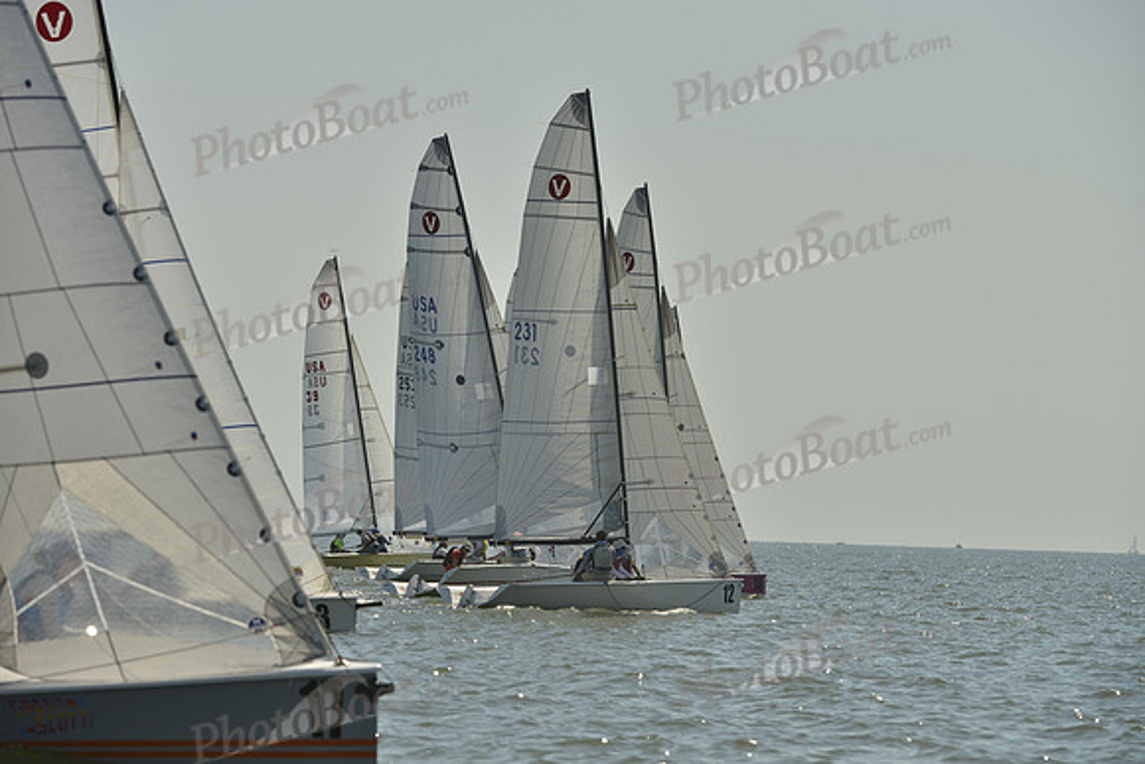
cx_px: 572
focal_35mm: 220
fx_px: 6999
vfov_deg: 6.2
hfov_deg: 9.4
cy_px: 382
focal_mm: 220
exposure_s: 1/1250
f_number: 8
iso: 200
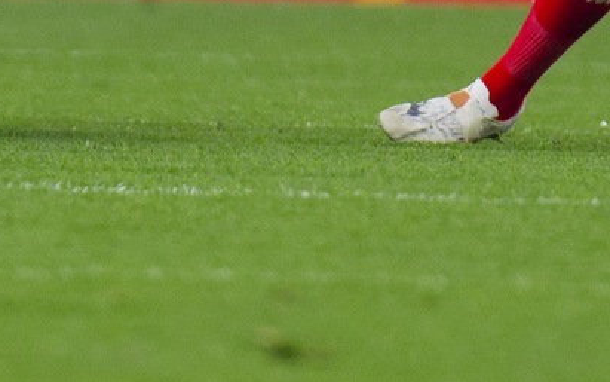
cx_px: 426
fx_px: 33353
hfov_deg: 1.0
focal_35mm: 2006
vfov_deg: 0.7
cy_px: -197
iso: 1000
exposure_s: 1/1250
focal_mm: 300
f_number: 2.8
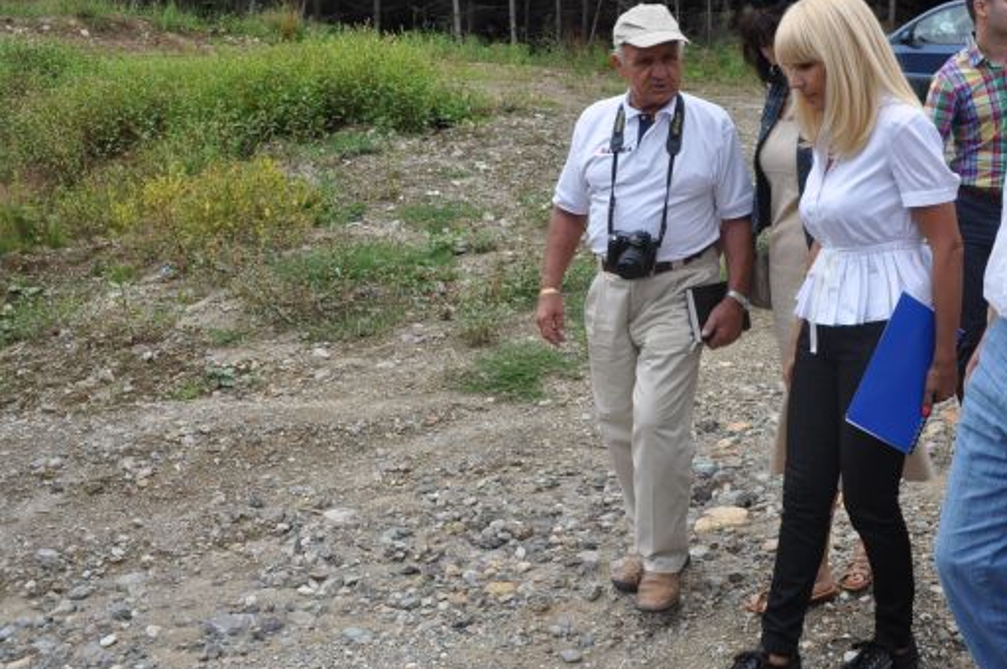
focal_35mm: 41
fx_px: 1145
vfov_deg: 32.5
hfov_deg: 46.9
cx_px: 653
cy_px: 282
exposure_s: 1/200
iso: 200
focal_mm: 20
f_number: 7.1
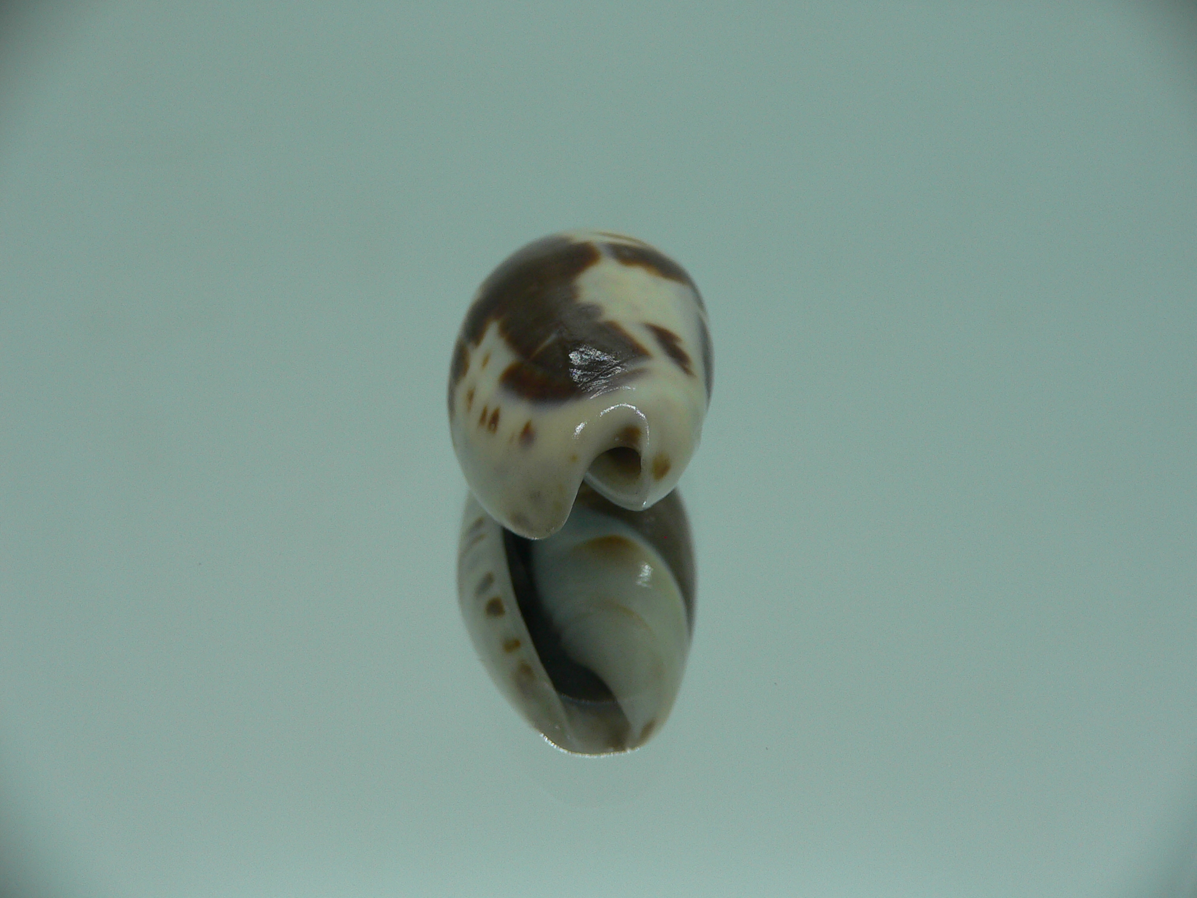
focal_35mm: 35
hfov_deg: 52.6
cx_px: 598
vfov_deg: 40.7
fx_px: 1210
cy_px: 449
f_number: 2.8
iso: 80
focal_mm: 4.6
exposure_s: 1/60
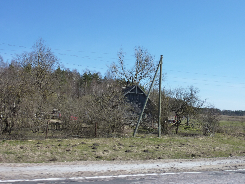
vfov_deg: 38.7
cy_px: 92
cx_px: 122
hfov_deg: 50.1
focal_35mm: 37
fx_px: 262
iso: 125
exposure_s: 1/500
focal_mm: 6.1
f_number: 4.5
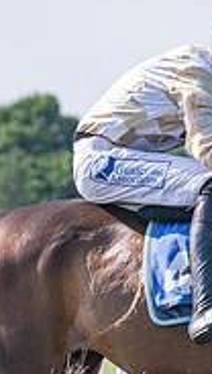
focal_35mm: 398
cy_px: 299
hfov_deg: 3.1
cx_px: 304
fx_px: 3963
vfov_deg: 5.4
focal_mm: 101
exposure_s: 1/3200
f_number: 4
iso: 400
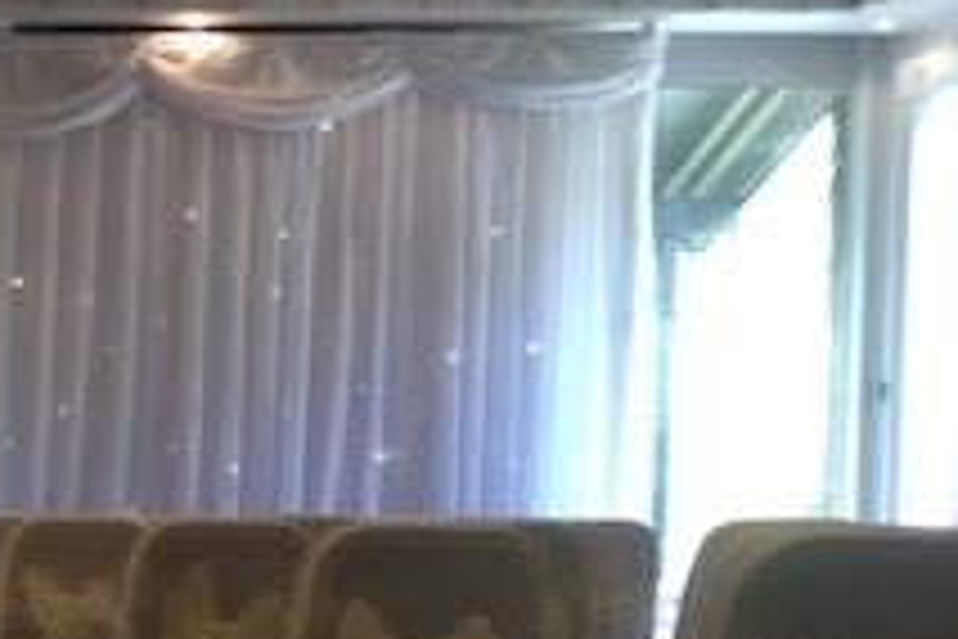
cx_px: -409
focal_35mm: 103
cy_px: 634
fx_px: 2741
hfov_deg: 18.0
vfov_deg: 13.1
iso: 50
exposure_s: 1/20
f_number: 2.4
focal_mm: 4.12
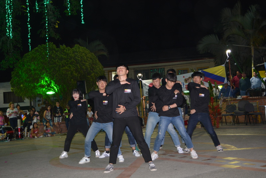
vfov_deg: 26.5
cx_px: 133
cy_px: 89
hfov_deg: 38.8
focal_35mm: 51
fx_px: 377
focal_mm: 34
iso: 900
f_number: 4.5
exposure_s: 1/30
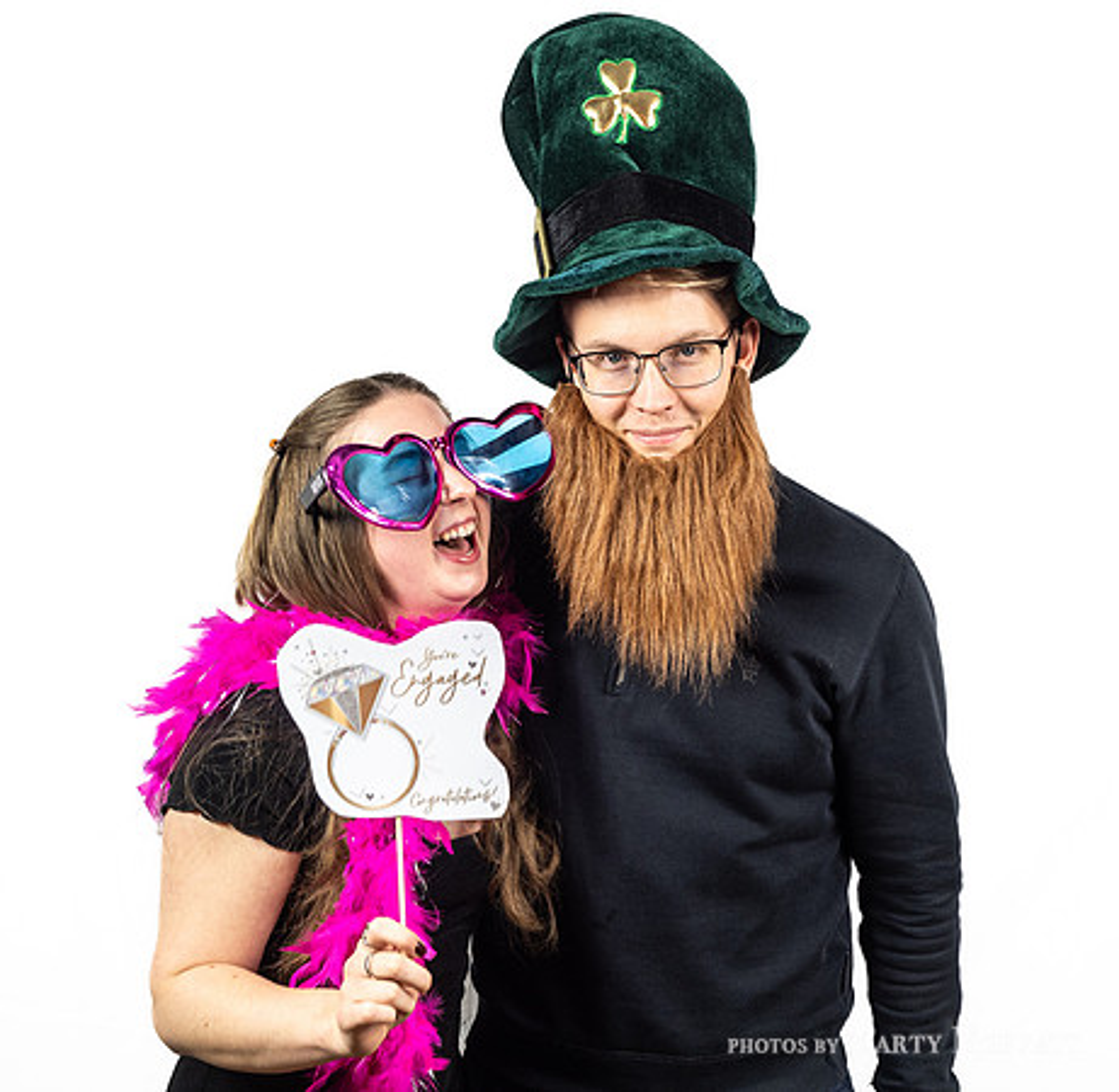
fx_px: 1781
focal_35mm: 49
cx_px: 535
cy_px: 514
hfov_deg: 34.9
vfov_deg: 34.1
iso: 640
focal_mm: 20
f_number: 3.5
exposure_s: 1/80
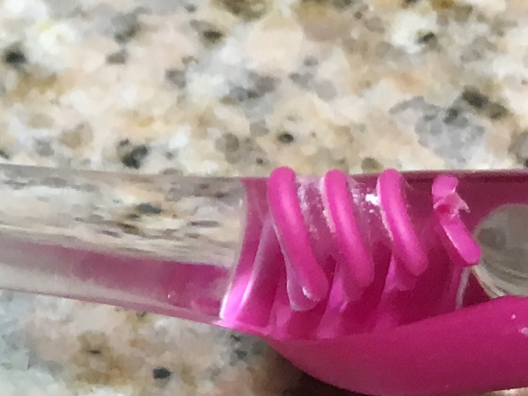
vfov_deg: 9.5
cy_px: 403
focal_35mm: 155
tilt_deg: -52.0
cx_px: -401
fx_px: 2365
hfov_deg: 11.8
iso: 50
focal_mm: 4.15
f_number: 2.2
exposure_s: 1/30
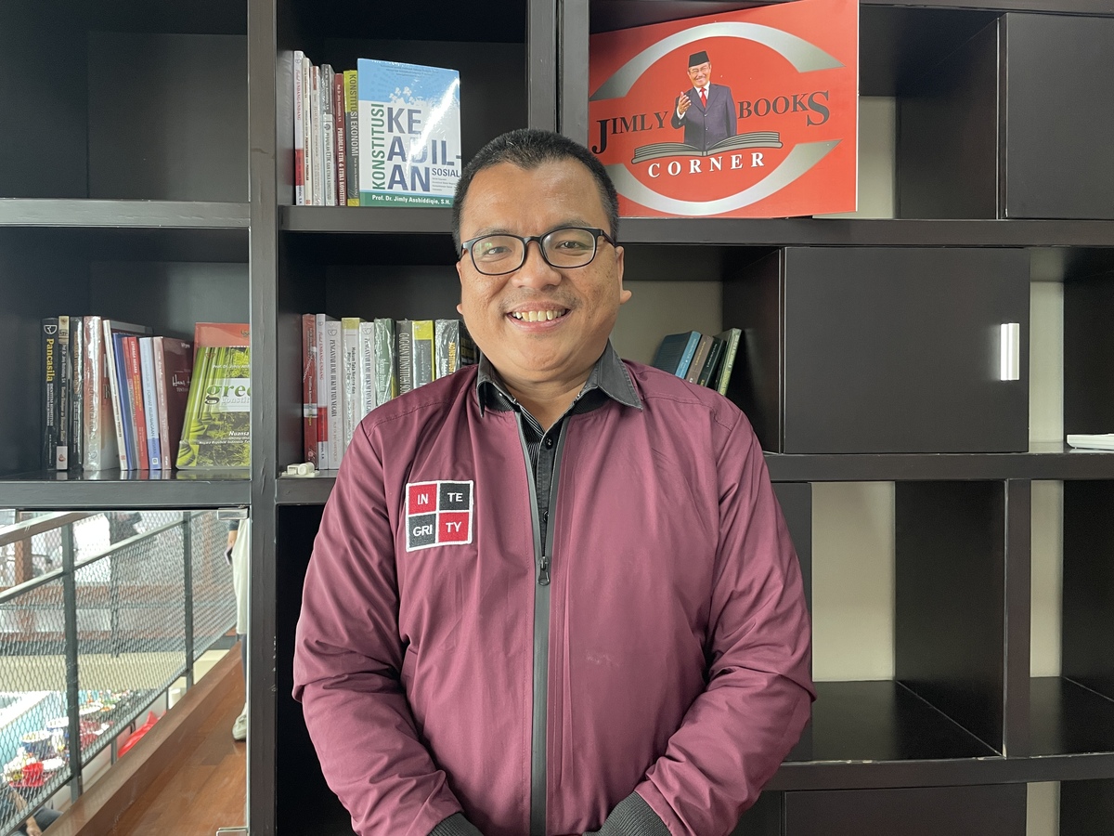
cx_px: 557
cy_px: 418
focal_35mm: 26
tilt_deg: +0.4
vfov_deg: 53.1
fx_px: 837
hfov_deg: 67.3
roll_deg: +0.3
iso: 125
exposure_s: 1/50
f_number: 1.6
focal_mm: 4.2
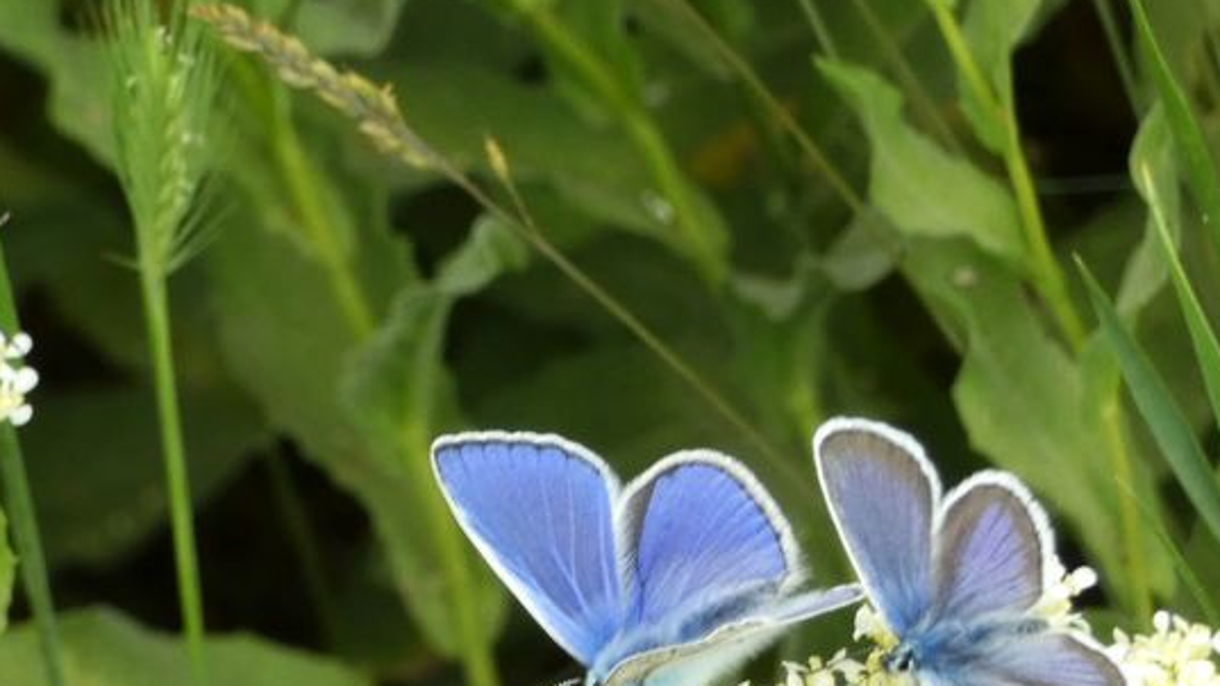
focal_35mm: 488
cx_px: 378
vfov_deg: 2.5
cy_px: 534
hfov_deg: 4.4
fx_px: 15786
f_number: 5.5
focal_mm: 50.6
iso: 200
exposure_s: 1/80
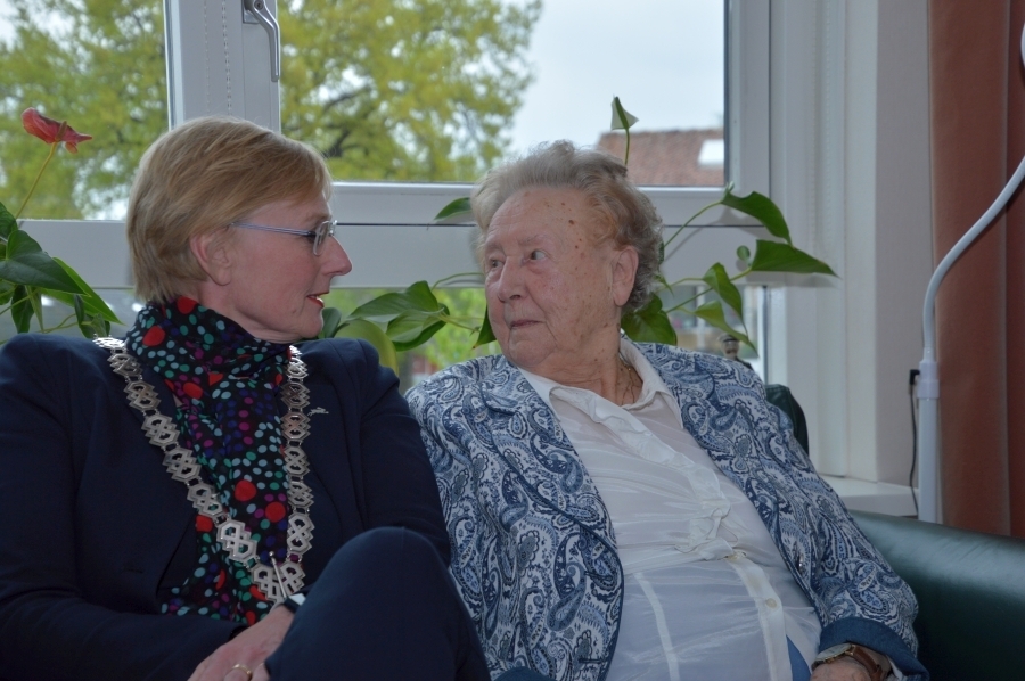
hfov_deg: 30.5
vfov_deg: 20.6
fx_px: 1877
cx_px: 512
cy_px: 340
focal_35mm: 66
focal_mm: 44
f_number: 4.8
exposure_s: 1/160
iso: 200
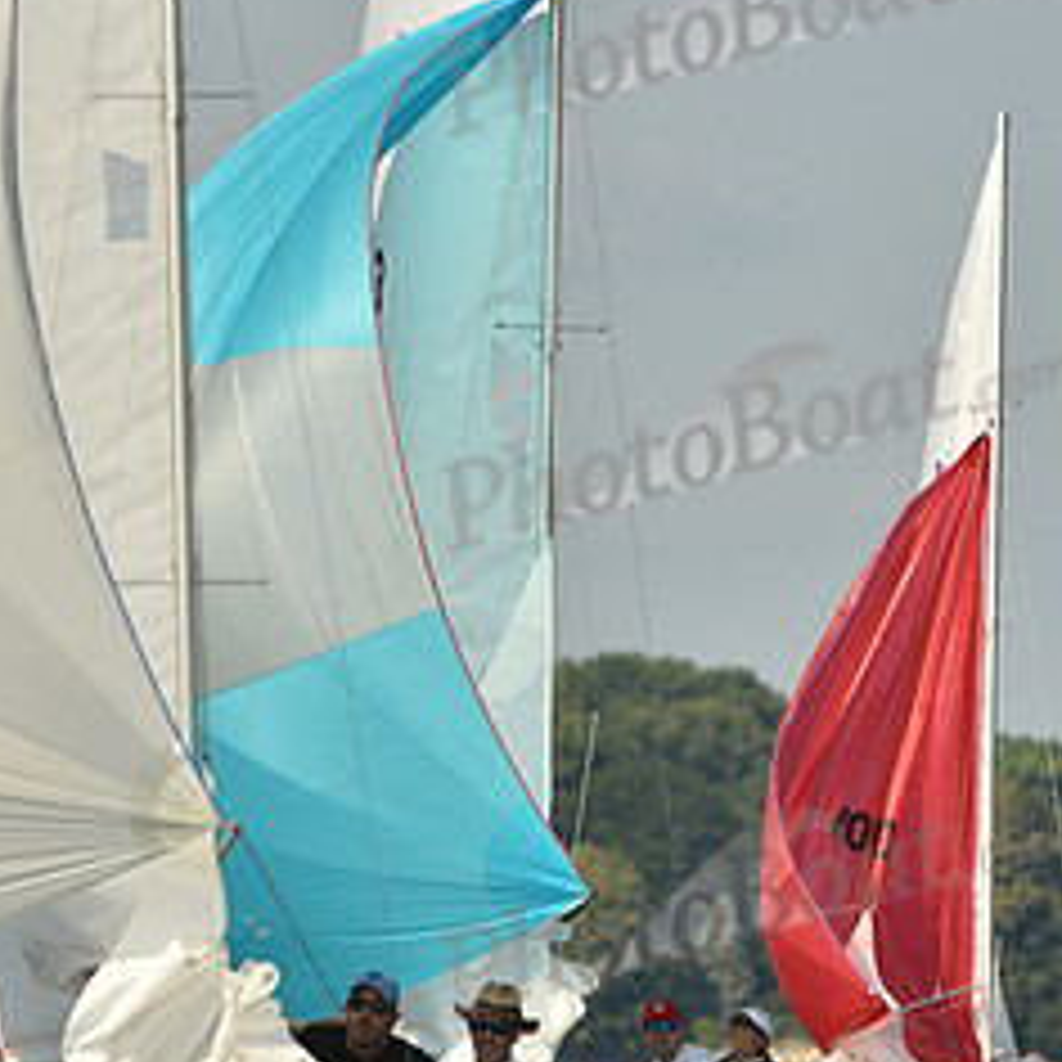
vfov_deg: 2.1
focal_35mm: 836
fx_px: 29017
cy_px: 731
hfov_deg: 2.1
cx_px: 212
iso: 250
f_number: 6.3
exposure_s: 1/1250
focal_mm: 400
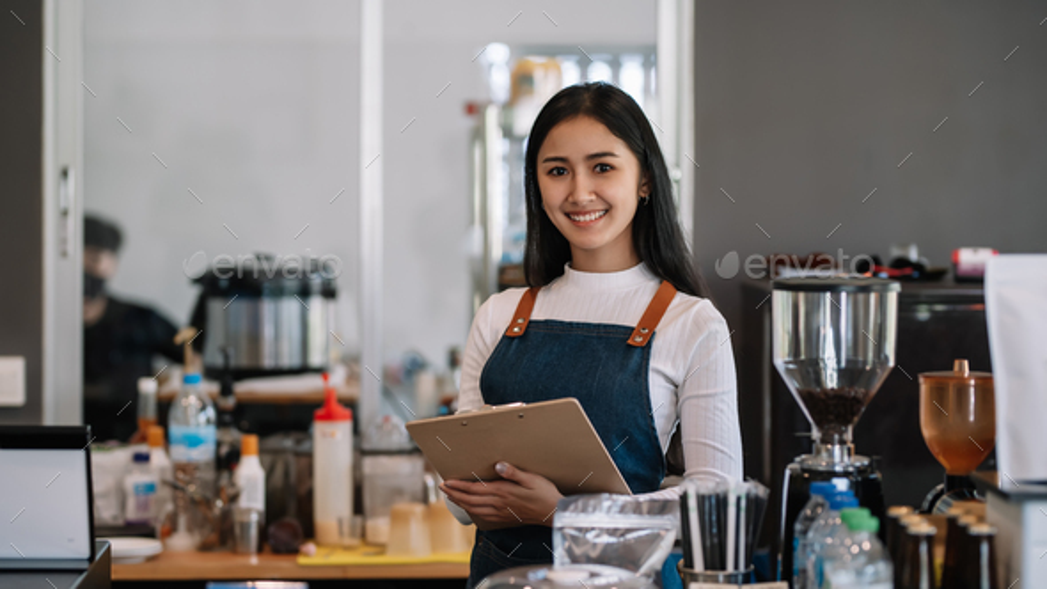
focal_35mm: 90
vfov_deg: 13.5
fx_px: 2485
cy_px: 259
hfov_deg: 23.8
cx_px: 523
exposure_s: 1/160
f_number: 2
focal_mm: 85
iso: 320
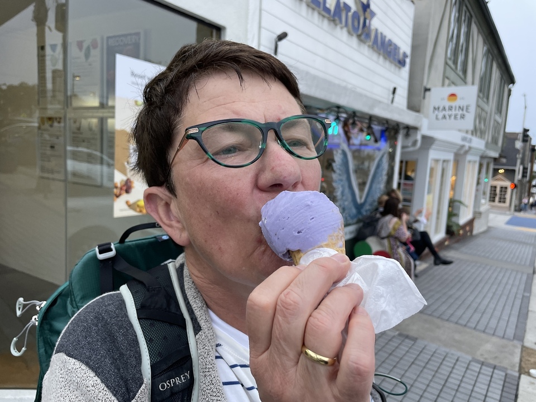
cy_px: 201
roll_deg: -3.2
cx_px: 268
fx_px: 403
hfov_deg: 67.3
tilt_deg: -4.4
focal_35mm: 26
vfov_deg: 53.1
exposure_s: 1/120
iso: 100
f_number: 1.6
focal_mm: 4.2
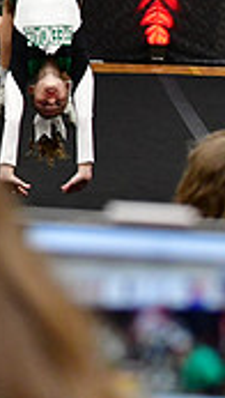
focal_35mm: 368
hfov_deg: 3.3
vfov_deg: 5.8
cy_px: -6
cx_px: -395
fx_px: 3882
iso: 4000
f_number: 3.5
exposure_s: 1/500
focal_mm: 70
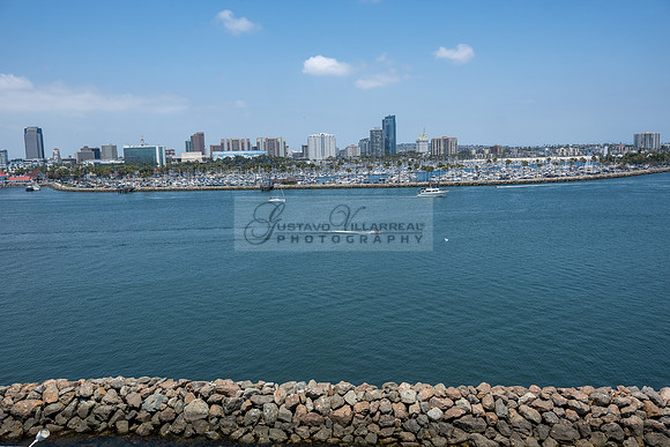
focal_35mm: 30
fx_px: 568
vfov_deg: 43.0
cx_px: 335
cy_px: 224
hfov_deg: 61.1
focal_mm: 30.5
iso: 200
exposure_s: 1/320
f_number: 13
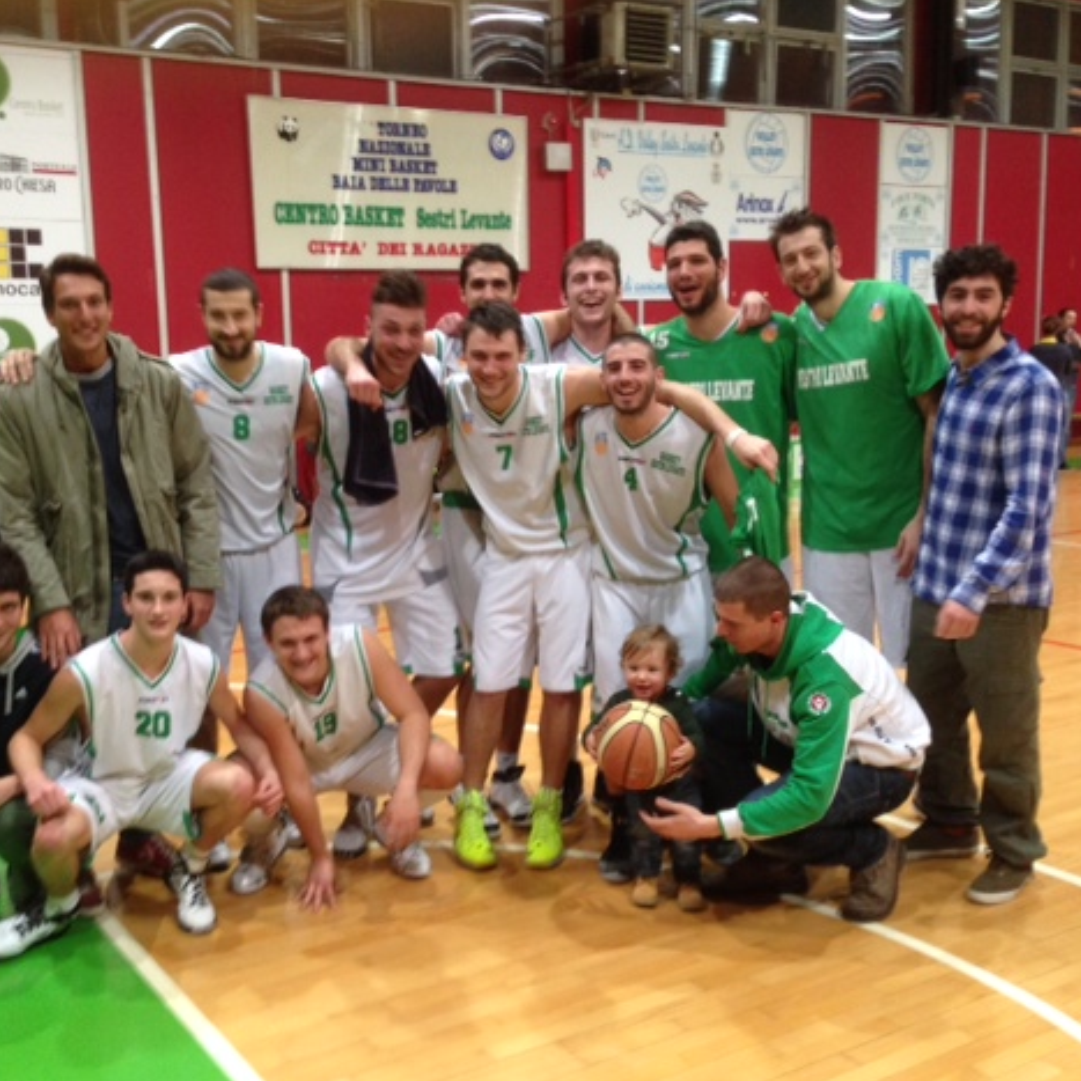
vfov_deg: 41.9
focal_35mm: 40
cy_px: 544
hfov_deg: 41.7
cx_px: 433
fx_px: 1413
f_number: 2.4
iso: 160
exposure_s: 1/20
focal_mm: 4.12
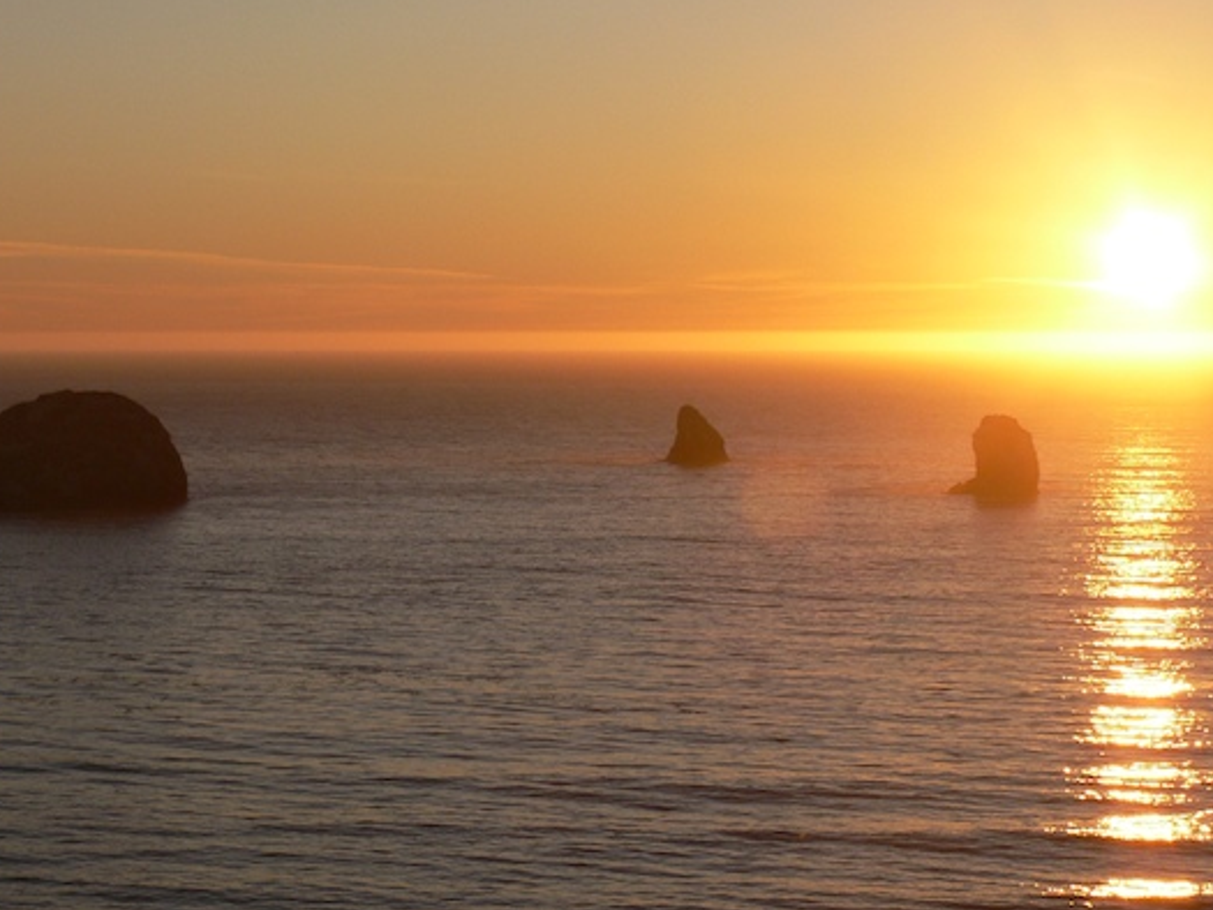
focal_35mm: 67
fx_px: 2348
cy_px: 498
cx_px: 631
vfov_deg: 21.9
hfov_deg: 29.0
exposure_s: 1/400
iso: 80
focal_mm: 11.6
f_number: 5.6
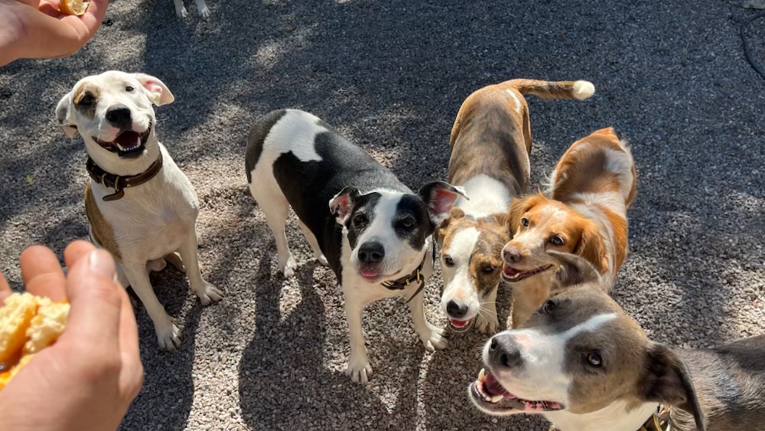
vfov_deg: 39.9
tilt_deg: -46.9
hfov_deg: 66.1
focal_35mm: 29
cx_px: 378
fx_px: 588
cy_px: 276
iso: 50
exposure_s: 1/975
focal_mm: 5.1
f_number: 1.6
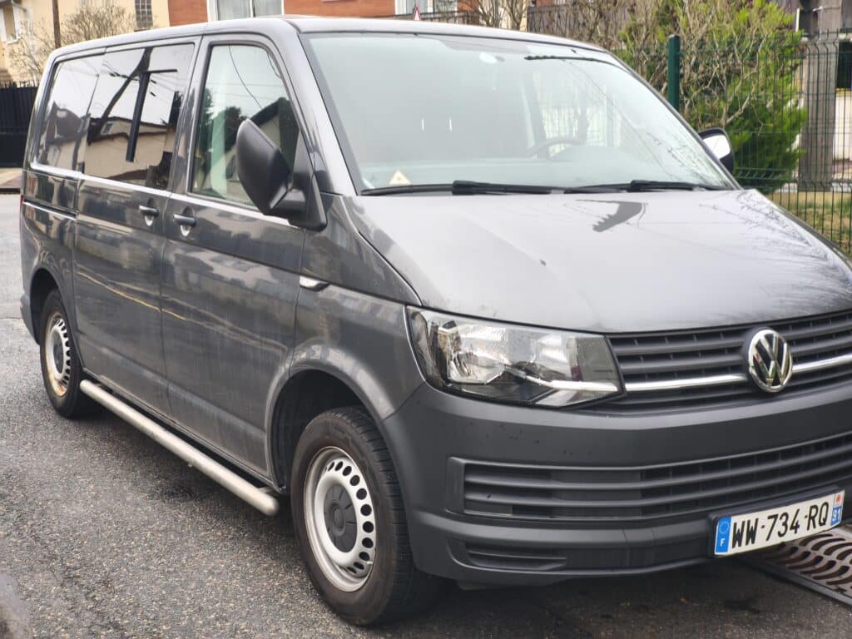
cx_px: 426
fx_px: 1231
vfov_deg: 29.1
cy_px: 320
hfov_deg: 38.2
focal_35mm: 50
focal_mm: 7.1
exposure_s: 1/100
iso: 320
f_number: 1.9
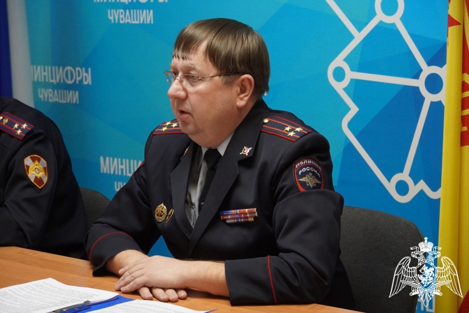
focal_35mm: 96
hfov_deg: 21.2
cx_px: 234
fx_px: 1251
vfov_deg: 14.3
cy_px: 156
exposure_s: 1/160
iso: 3200
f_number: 5.6
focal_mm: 64
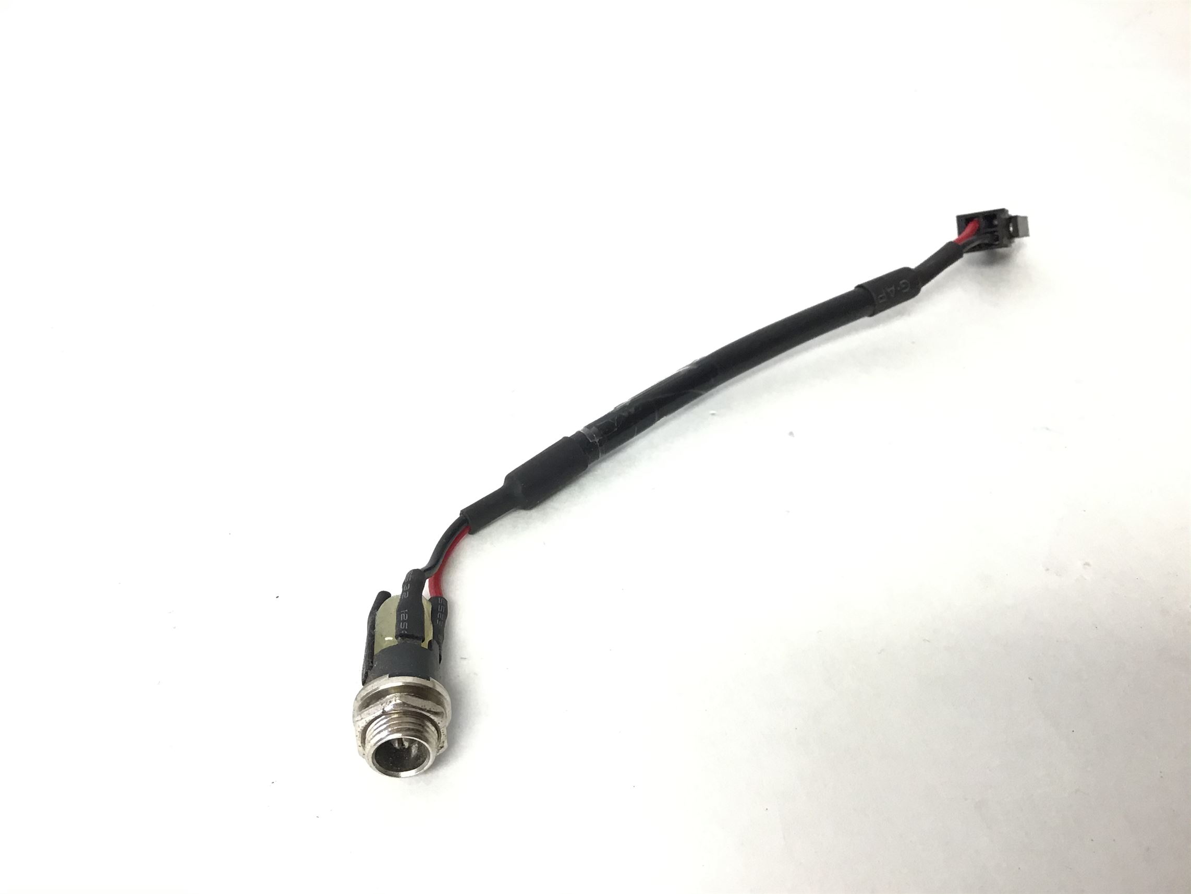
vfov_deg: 45.4
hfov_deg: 58.4
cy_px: 447
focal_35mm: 31
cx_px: 596
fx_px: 1067
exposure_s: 1/30
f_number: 2.4
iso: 32
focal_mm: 3.3
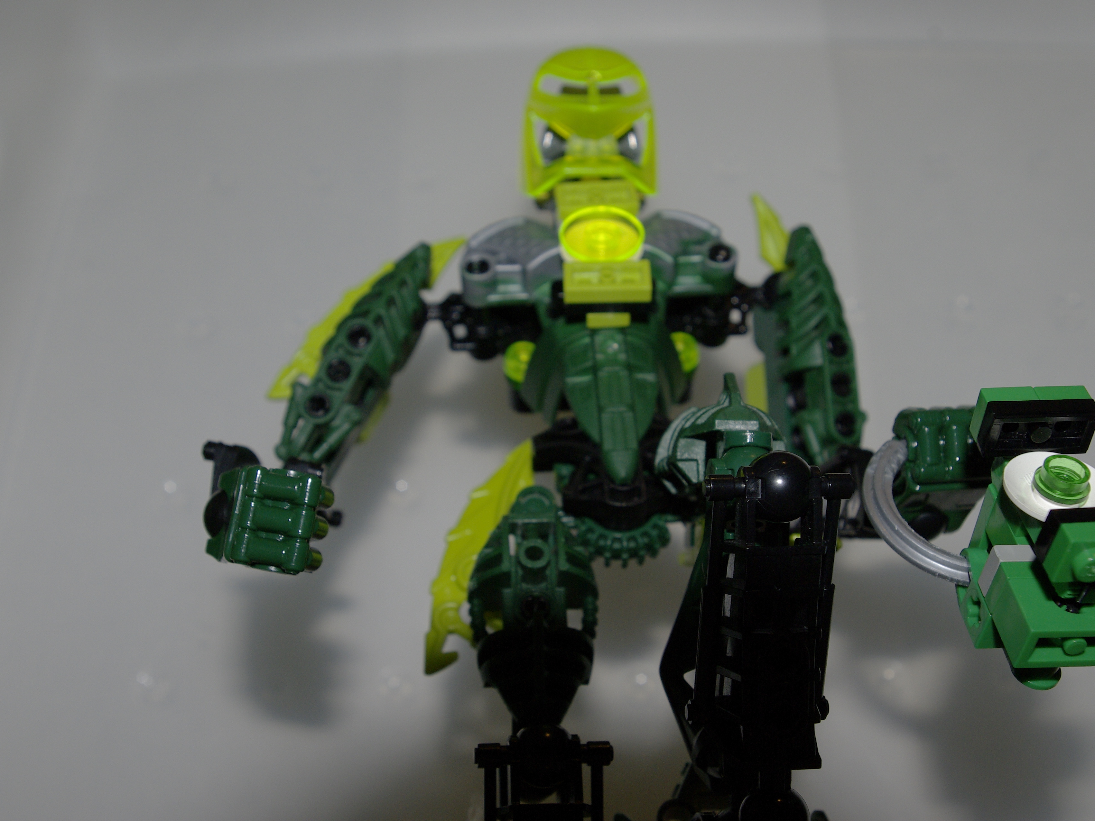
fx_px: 1455
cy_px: 412
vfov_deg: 31.5
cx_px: 575
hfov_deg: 41.2
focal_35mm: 46
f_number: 8
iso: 400
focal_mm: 28
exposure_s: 1/45
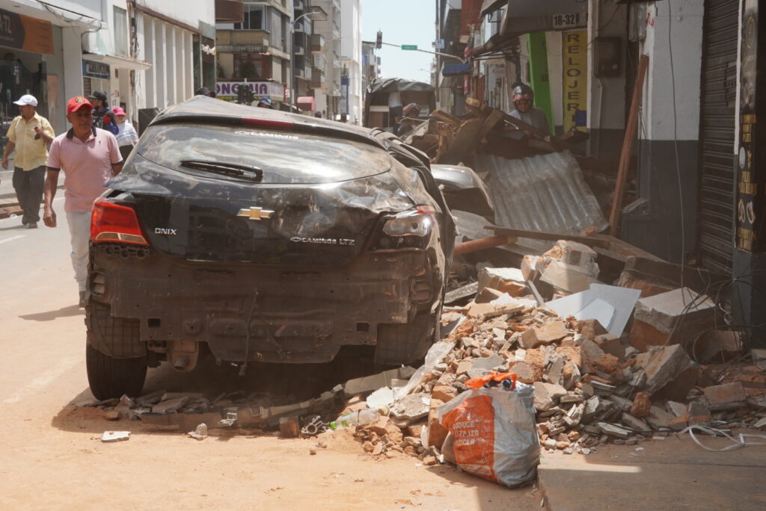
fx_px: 1341
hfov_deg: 31.9
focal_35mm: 63
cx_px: 383
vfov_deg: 21.6
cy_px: 256
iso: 250
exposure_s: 1/250
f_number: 10
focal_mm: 42
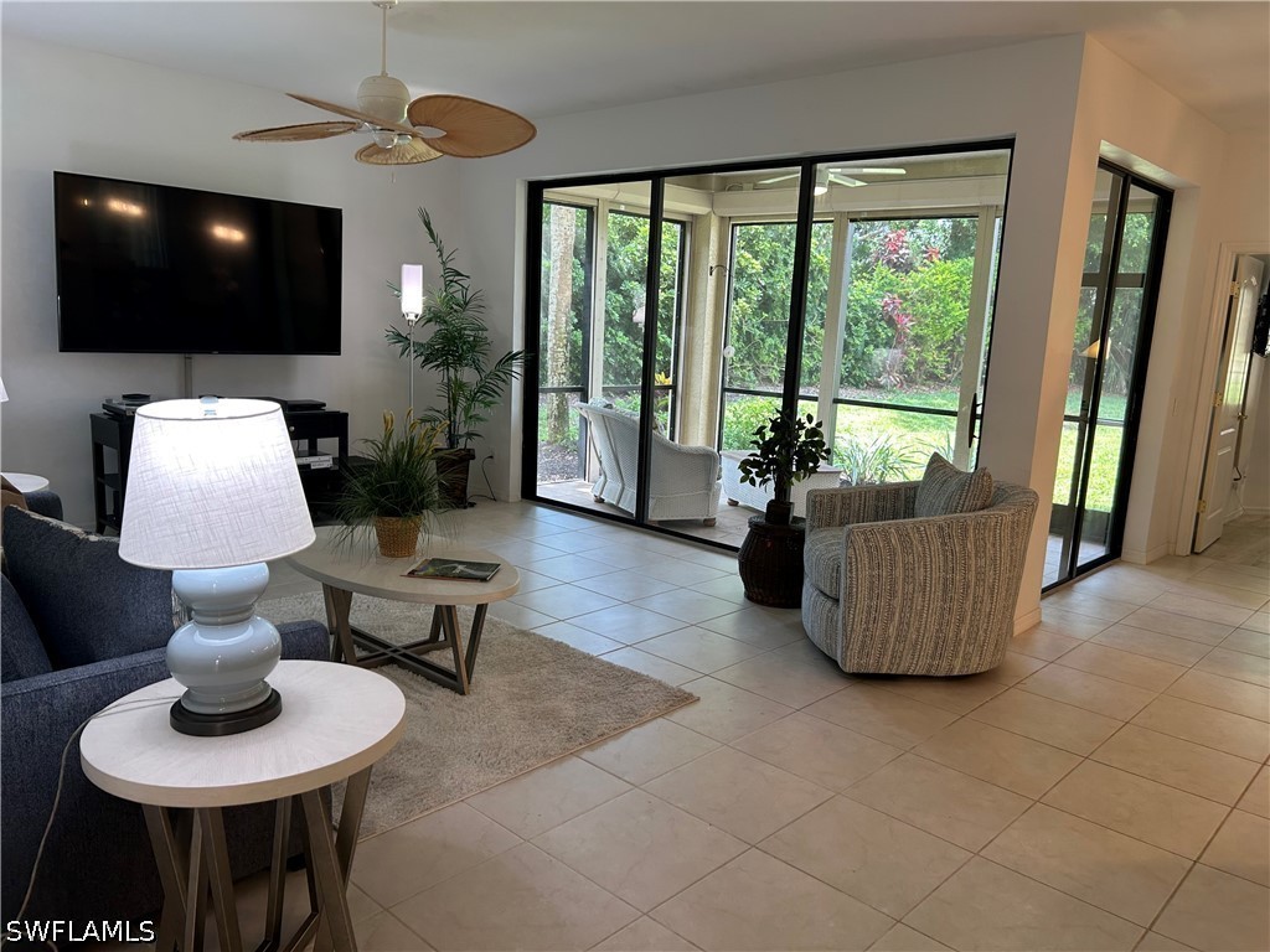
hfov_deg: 67.3
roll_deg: -2.7
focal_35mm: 26
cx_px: 635
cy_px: 476
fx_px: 954
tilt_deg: -10.1
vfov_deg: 53.1
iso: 80
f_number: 1.5
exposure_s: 1/120
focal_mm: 5.7
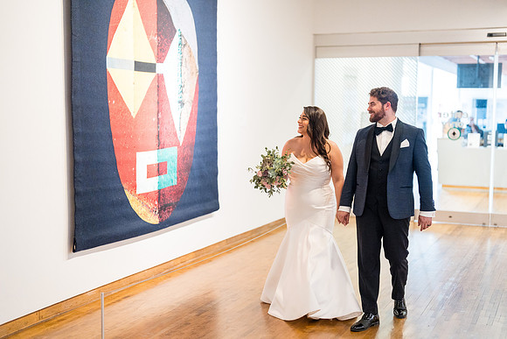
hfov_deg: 39.6
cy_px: 170
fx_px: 704
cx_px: 254
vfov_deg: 27.0
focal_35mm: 50
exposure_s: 1/320
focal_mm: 50
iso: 2500
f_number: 1.2
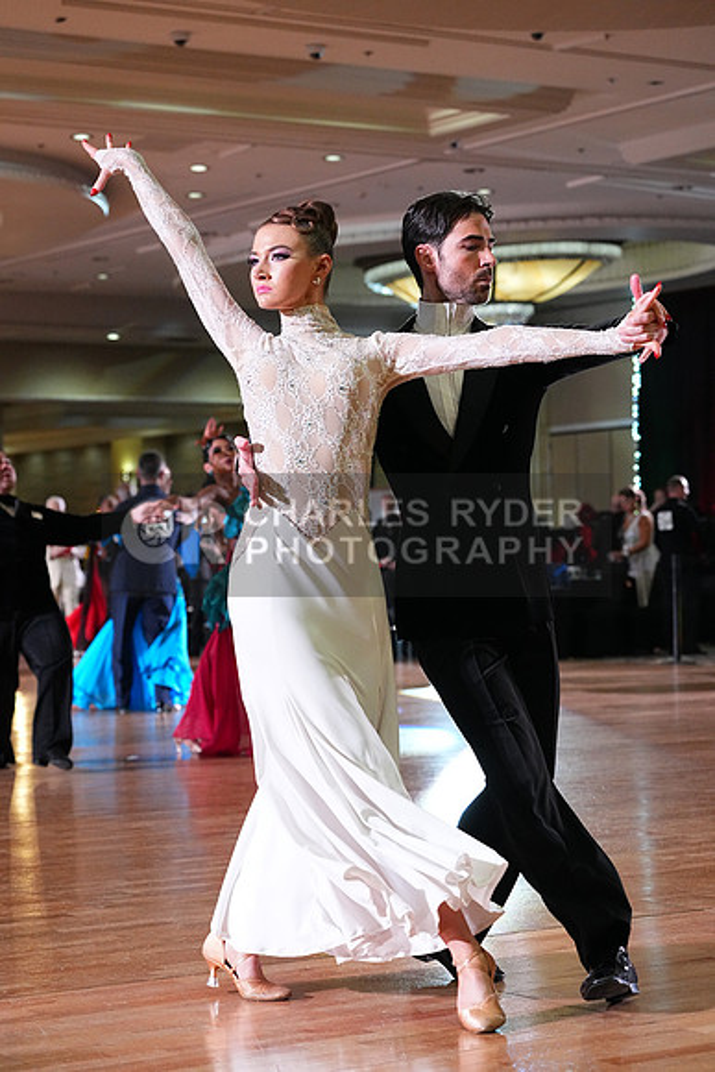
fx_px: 2411
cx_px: 358
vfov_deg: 25.1
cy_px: 536
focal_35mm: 81
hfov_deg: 16.9
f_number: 5
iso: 6400
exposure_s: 1/400
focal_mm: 81
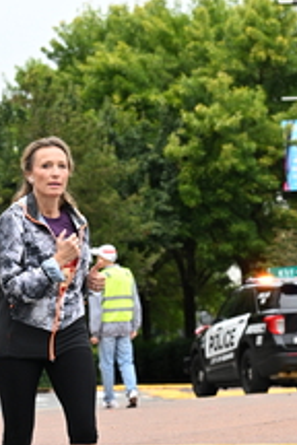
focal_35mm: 158
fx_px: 1955
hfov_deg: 8.7
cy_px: 245
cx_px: 121
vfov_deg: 13.0
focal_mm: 62
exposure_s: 1/800
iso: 1600
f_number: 4
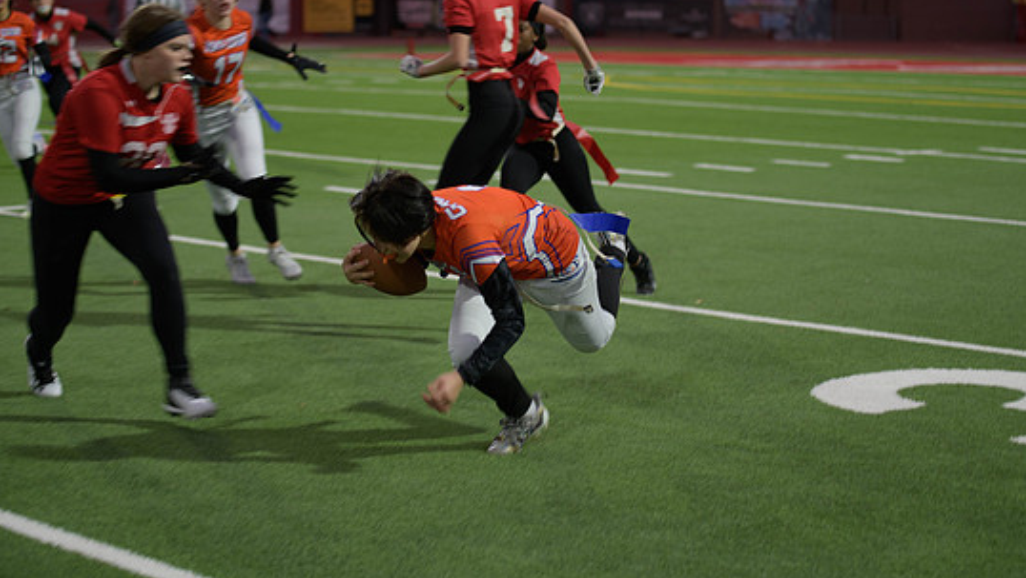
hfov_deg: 22.2
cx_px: 534
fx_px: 2612
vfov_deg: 12.6
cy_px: 237
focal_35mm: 96
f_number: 2.8
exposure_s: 1/200
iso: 450
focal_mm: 85
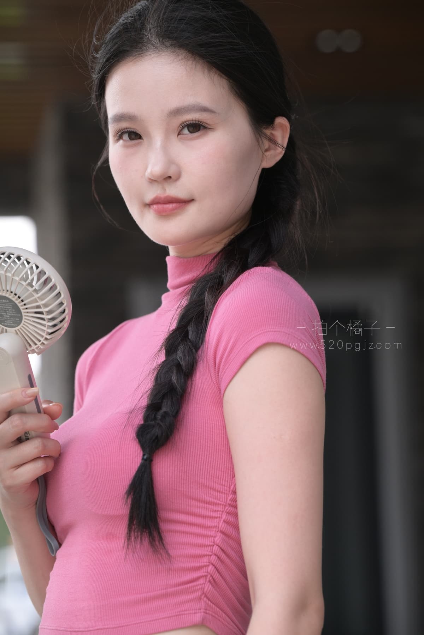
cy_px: 318
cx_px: 212
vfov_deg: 15.8
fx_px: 2296
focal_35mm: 130
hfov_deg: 10.5
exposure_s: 1/500
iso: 320
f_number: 5
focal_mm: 130
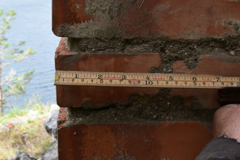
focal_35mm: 60
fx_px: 400
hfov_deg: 33.4
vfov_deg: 22.6
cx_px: 120
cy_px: 80
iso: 800
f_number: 20
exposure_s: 1/60
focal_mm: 40
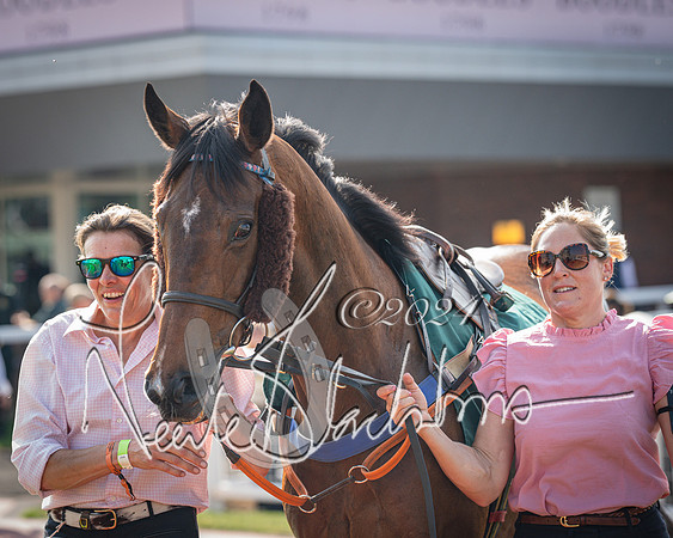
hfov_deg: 12.1
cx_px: 292
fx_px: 3173
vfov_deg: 9.7
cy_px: 256
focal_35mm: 159
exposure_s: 1/1400
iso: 800
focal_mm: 135
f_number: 4
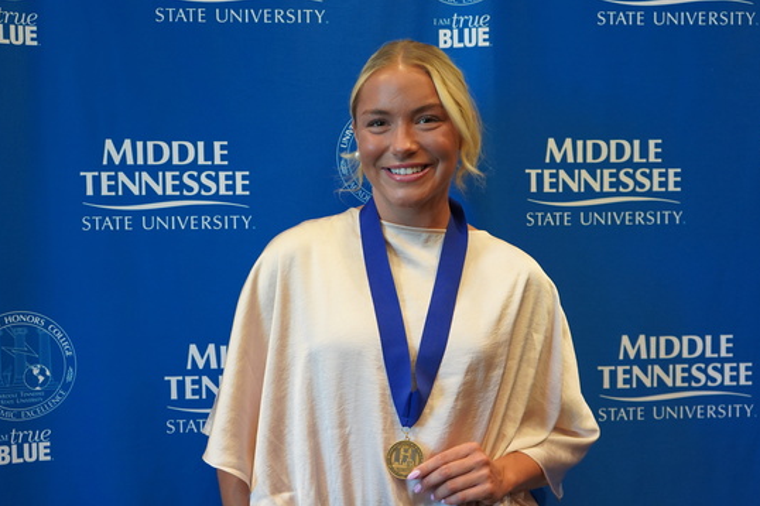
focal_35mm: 48
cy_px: 280
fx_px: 1013
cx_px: 414
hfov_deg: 41.1
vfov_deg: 28.0
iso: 1600
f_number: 4.5
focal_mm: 43
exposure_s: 1/160
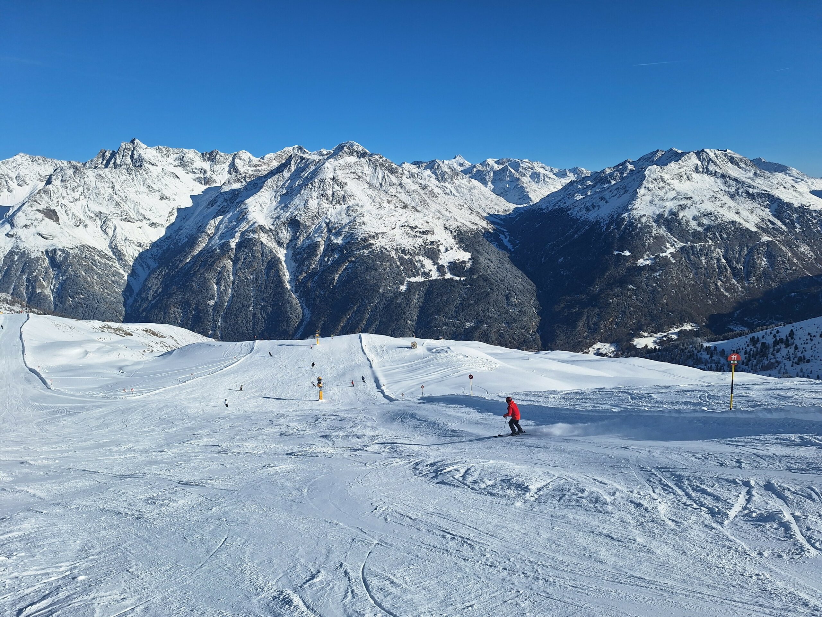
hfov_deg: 73.9
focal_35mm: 23
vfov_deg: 58.9
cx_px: 411
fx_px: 546
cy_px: 308
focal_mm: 5.54
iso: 40
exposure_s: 1/4292
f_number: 1.8
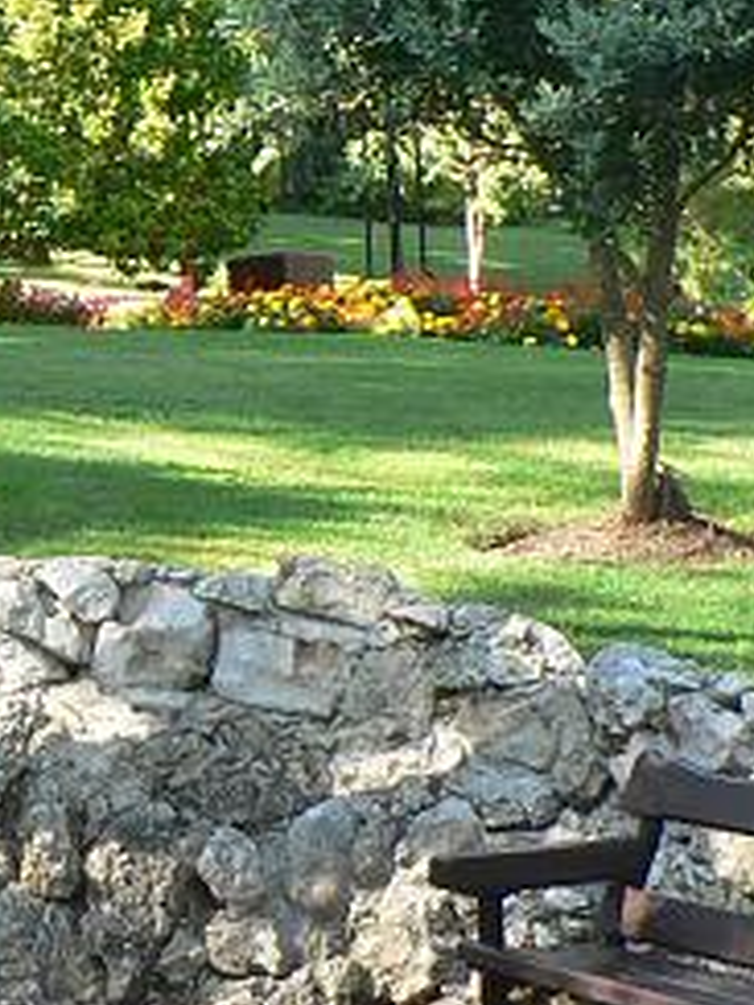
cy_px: 342
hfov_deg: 11.9
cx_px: -453
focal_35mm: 118
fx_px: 3427
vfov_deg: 16.7
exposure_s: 1/100
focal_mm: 6
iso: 80
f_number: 2.8
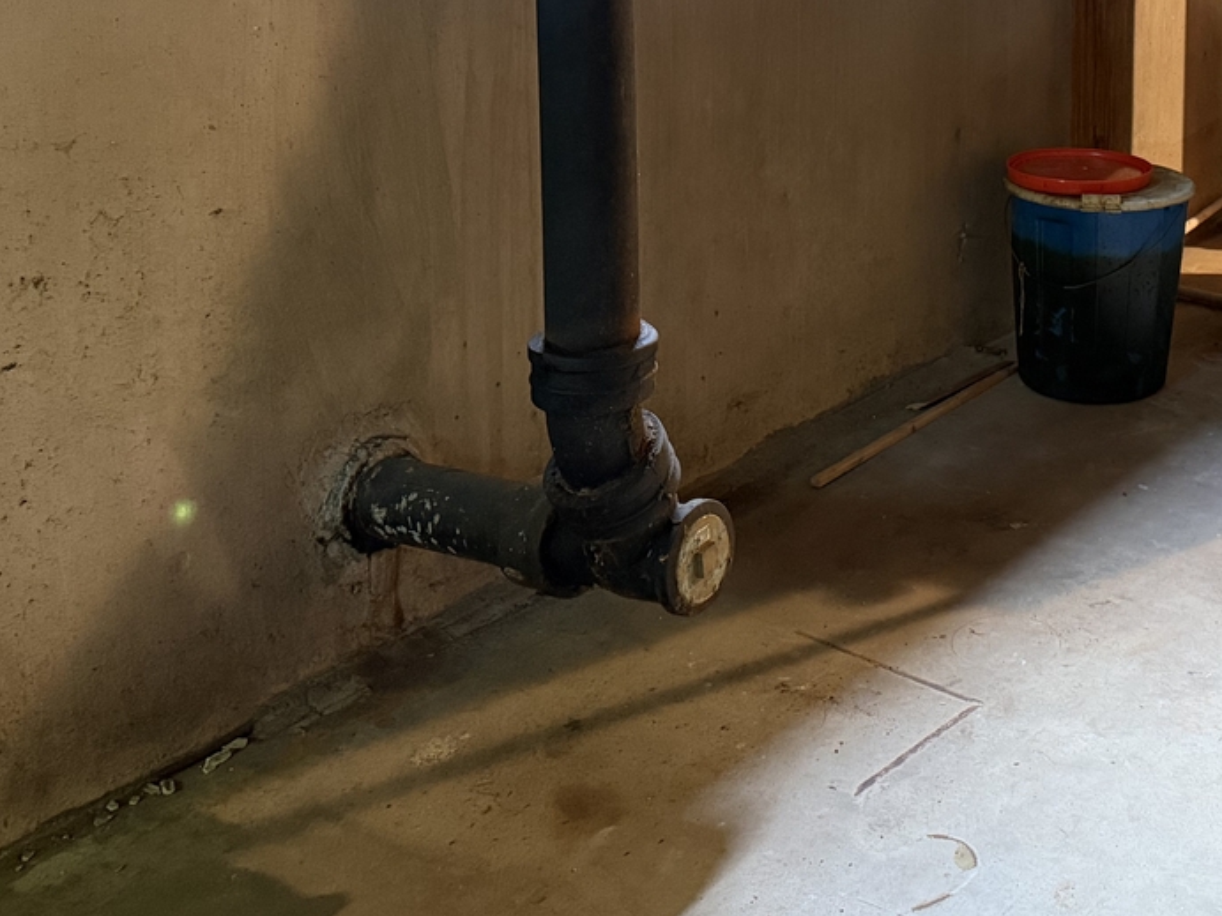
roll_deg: -0.4
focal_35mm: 50
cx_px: 1104
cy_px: 11
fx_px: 1765
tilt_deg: -7.8
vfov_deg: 27.5
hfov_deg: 35.9
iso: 800
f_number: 1.78
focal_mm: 6.76
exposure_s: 1/60
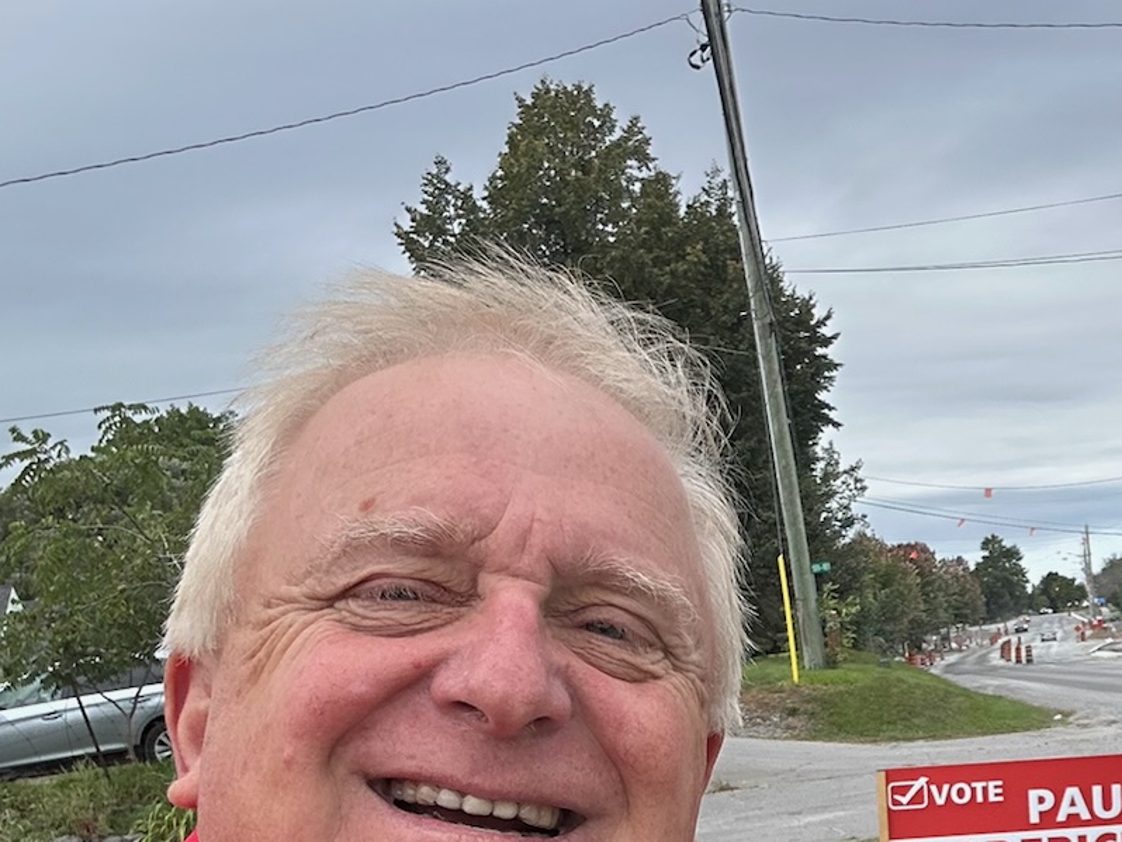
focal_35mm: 59
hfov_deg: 31.1
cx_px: 1025
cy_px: 769
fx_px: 1913
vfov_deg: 24.1
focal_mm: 2.69
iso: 25
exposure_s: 1/628
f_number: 1.9
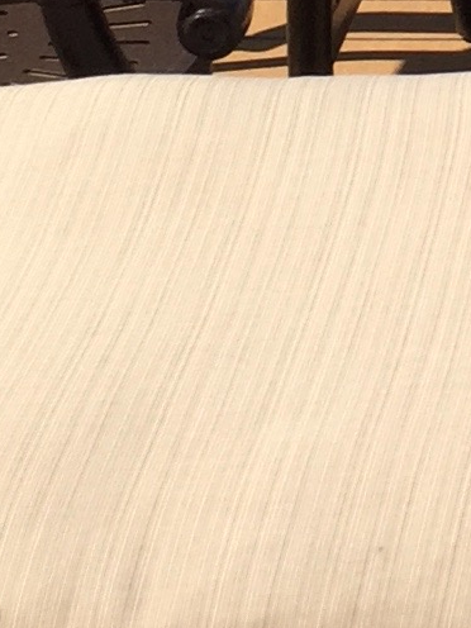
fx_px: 3465
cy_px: -462
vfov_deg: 9.9
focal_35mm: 191
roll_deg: +0.1
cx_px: 789
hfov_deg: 7.6
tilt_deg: -13.5
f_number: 2.2
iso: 32
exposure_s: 1/2475
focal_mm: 4.15
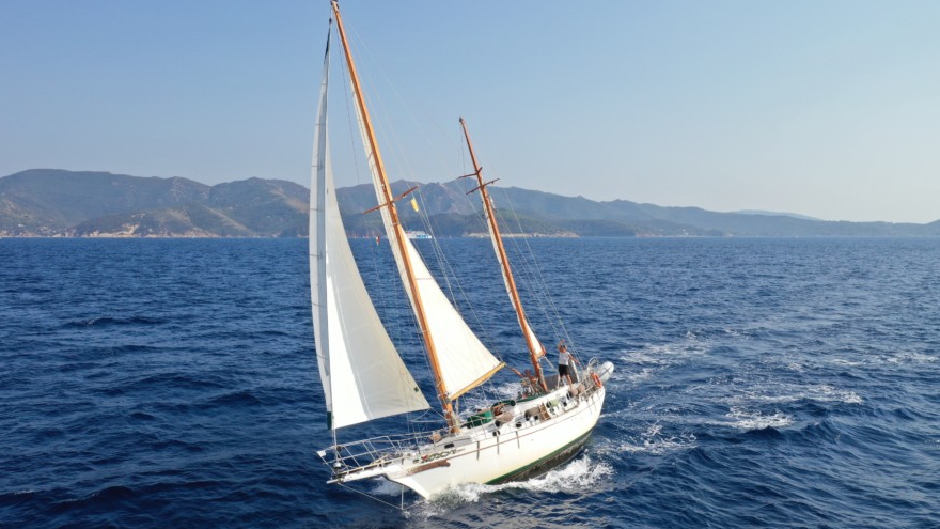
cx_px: 467
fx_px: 748
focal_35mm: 30
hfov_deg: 64.3
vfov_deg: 38.9
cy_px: 265
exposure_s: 1/500
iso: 100
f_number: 5.6
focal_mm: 10.26
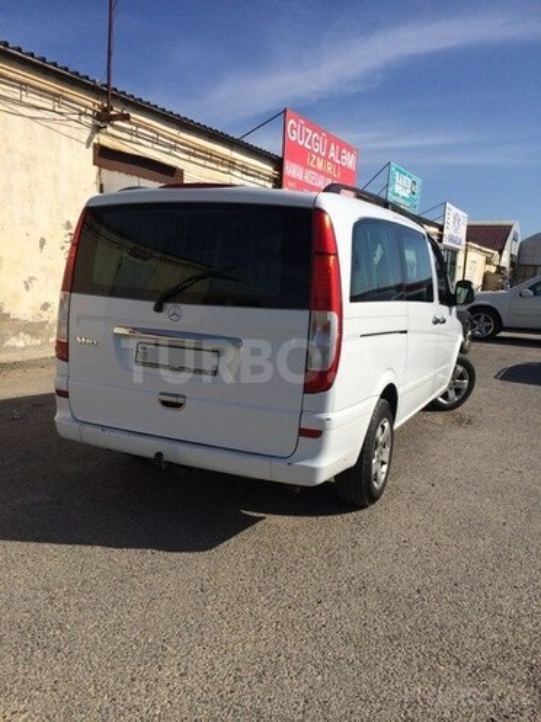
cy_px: 361
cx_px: 270
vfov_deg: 61.7
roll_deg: -2.9
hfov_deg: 48.2
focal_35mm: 29
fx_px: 604
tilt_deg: -10.3
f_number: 2.2
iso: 32
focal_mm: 4.15
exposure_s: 1/4566
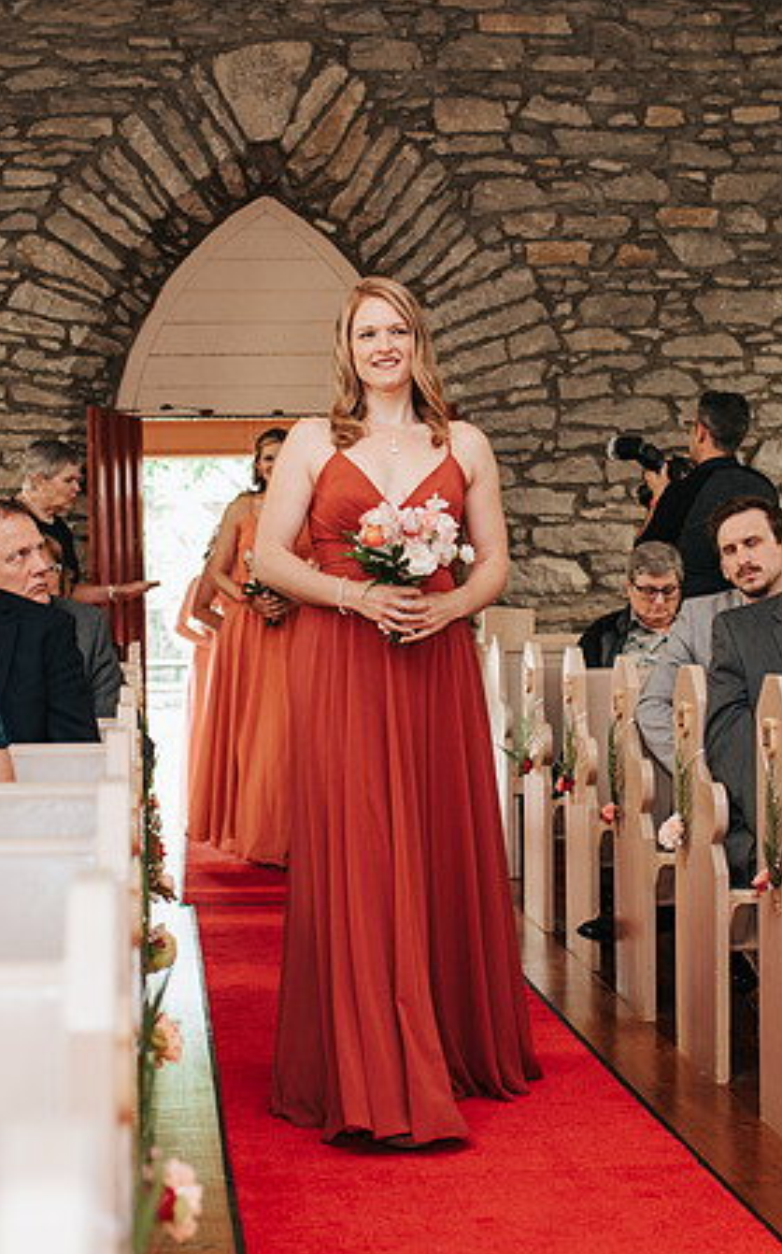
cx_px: 415
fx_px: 2389
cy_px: 530
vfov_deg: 29.3
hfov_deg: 18.6
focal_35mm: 70
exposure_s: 1/200
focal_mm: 35
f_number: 2.8
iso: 1000
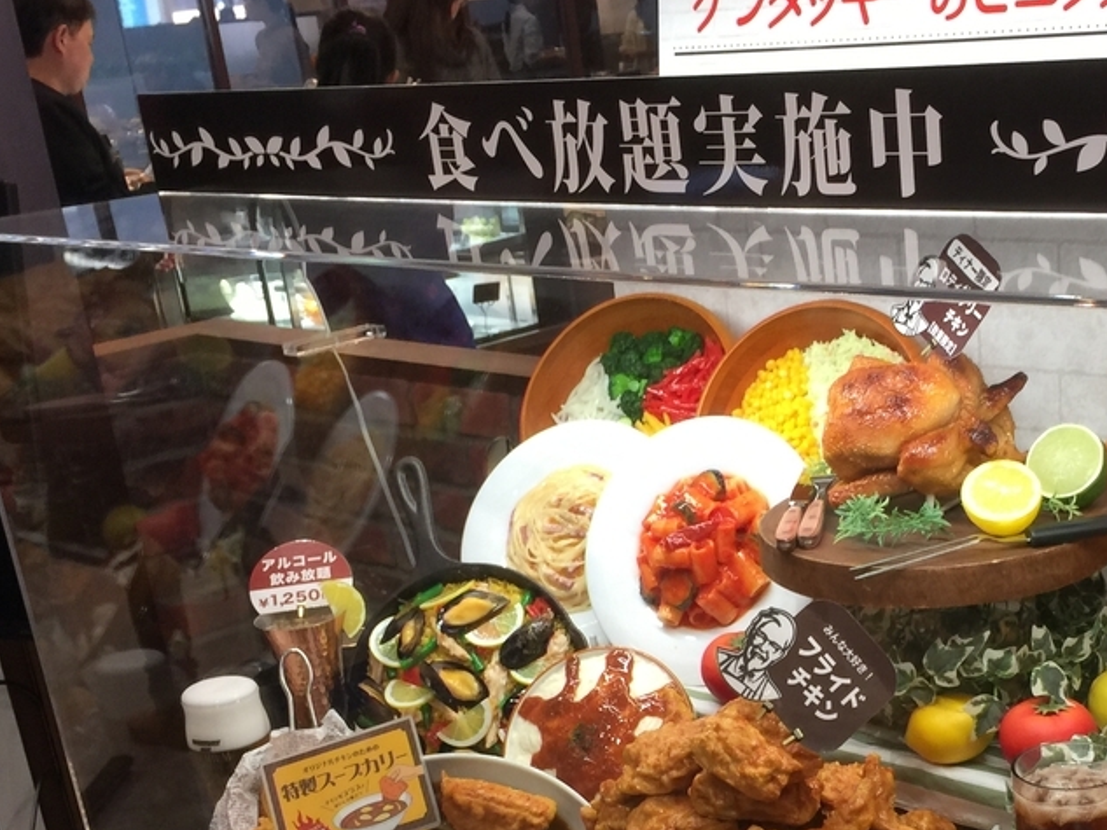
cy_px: 727
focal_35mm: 55
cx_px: 850
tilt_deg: -22.6
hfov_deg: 34.1
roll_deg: +4.1
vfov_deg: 25.8
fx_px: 1759
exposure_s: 1/30
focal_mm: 4.15
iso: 32
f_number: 2.2
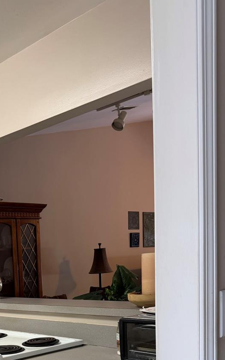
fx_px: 451
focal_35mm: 46
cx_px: 1
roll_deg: +2.6
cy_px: 317
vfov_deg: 40.5
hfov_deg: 26.5
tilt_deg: -7.5
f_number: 1.78
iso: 125
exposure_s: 1/60
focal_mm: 6.76
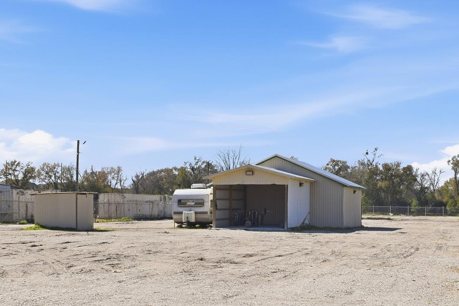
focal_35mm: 52
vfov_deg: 25.4
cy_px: 259
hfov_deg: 38.1
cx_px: 257
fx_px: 663
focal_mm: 18
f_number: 11
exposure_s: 1/500
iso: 200
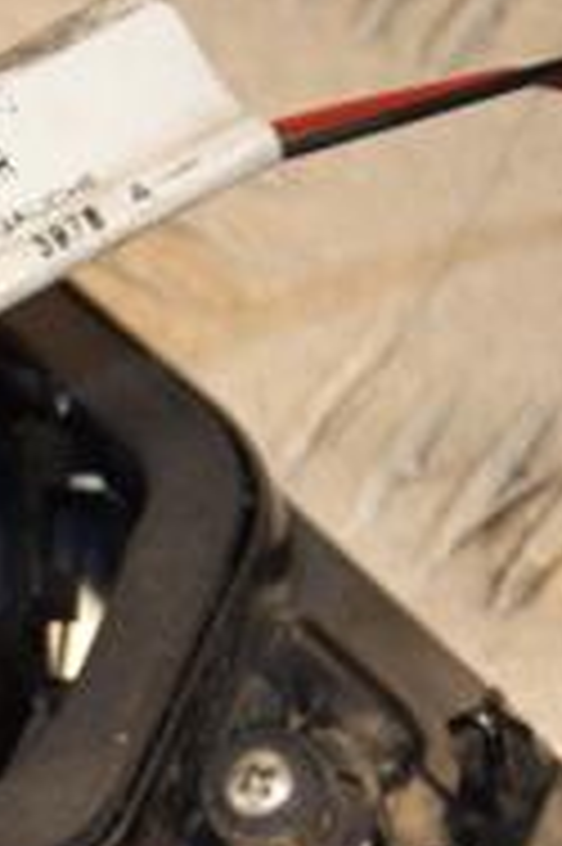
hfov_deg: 4.0
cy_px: 585
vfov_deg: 6.2
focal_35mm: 335
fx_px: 7858
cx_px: -575
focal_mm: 70
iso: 800
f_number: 6.3
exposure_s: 1/200
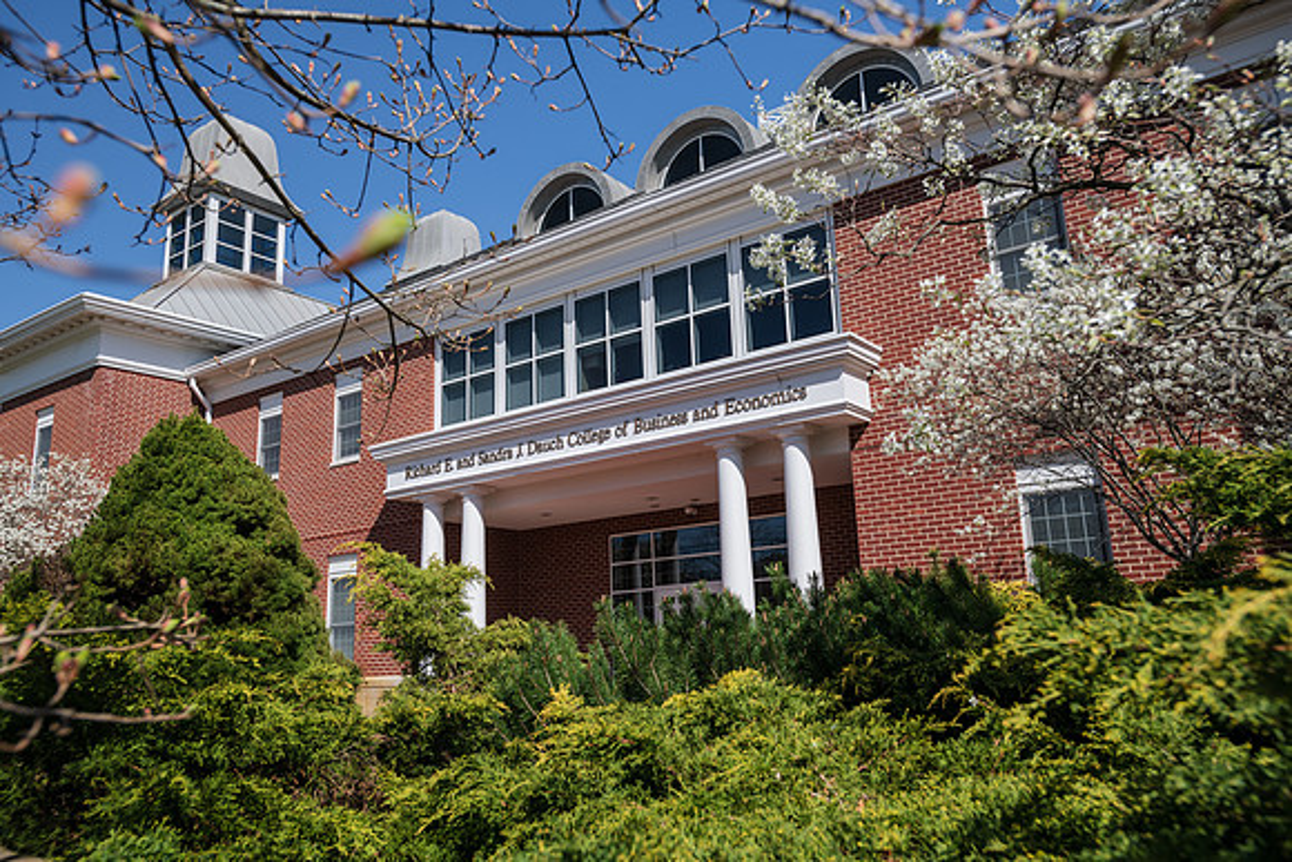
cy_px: 431
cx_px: 646
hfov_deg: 65.5
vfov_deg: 46.4
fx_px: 1005
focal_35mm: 28
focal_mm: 28
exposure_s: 1/320
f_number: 7.1
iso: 320
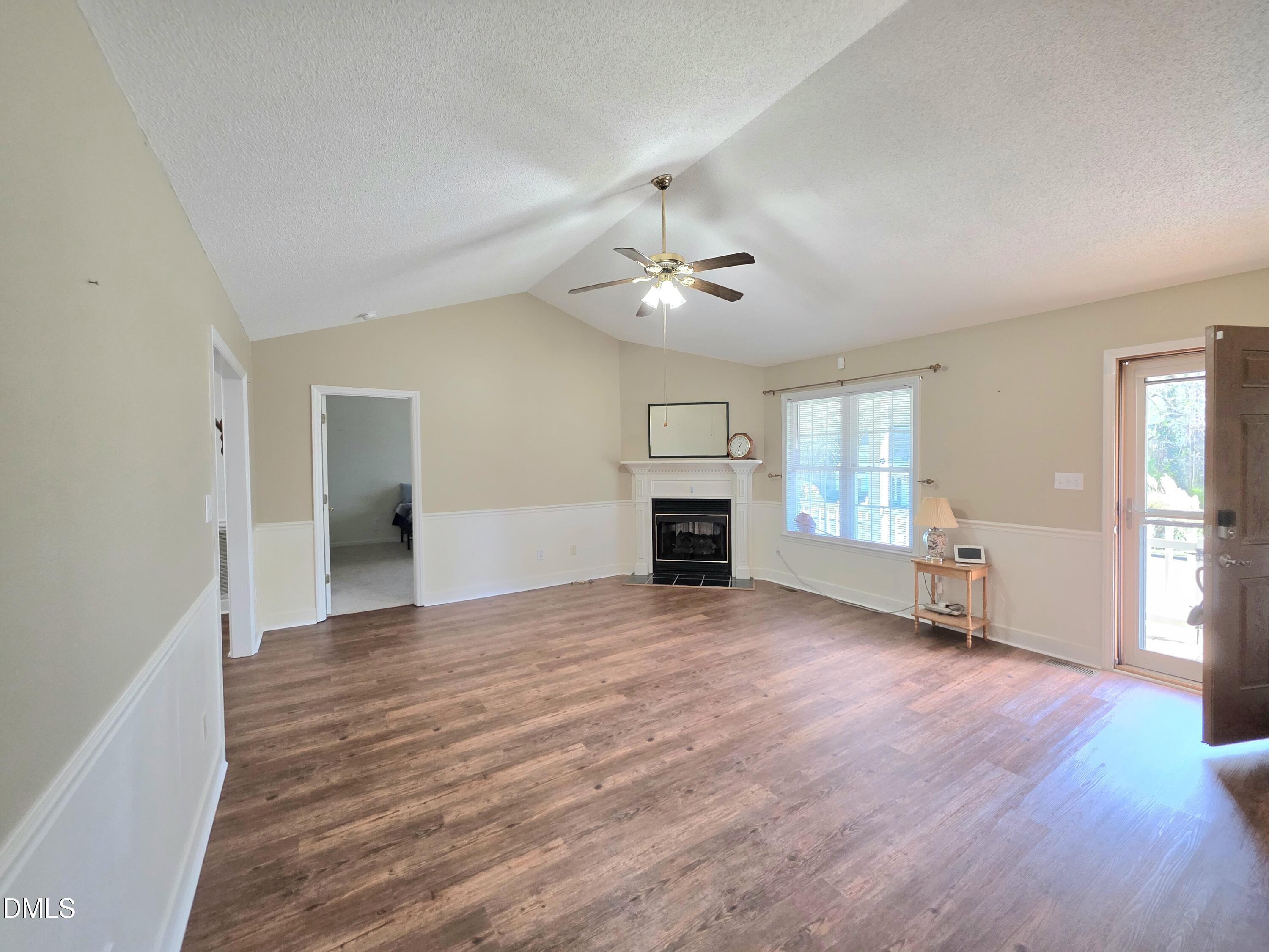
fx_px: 477
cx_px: 634
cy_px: 476
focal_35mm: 13
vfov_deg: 89.9
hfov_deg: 106.2
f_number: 1.9
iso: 200
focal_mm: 2.2
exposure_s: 1/120
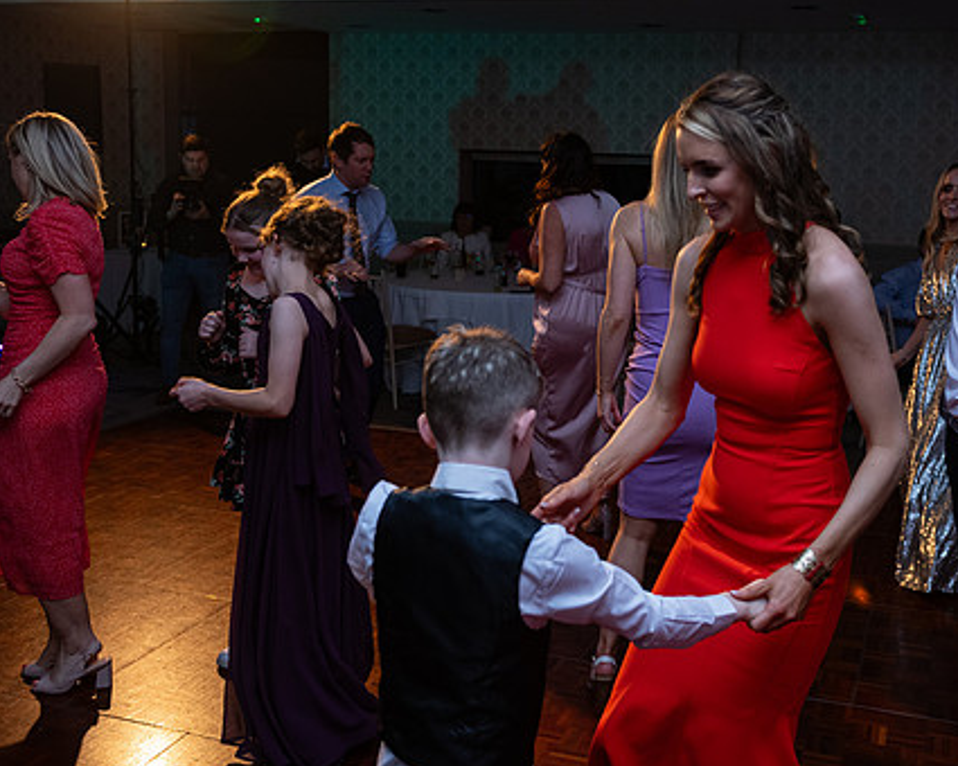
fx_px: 1162
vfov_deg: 36.5
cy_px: 344
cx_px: 579
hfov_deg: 44.5
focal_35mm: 41
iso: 1000
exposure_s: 1/160
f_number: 3.5
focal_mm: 32
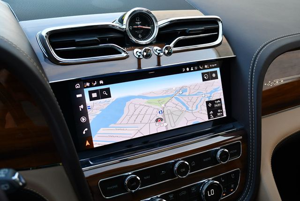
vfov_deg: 36.9
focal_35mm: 36
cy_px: 100
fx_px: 300
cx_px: 150
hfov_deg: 53.1
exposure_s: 1/250
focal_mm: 18
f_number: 3.5
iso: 450
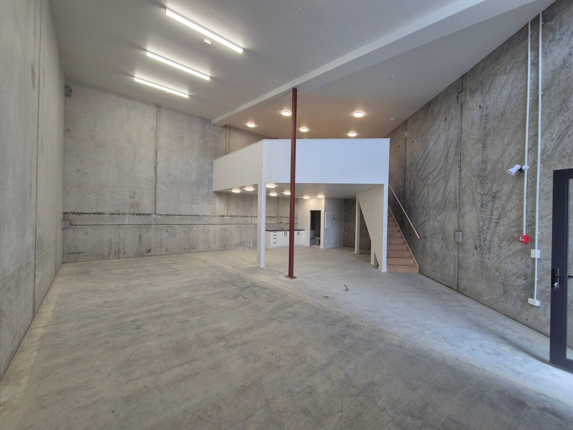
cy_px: 215
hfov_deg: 106.2
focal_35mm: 13
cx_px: 286
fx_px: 215
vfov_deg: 89.9
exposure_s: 1/50
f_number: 2.2
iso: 64
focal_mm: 2.2
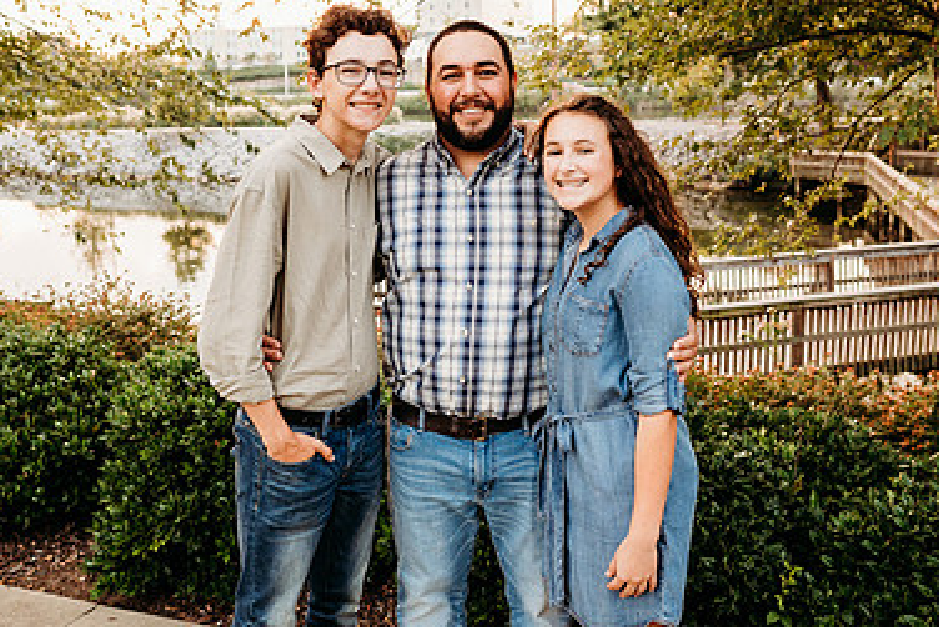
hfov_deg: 51.9
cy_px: 216
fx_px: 965
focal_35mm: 37
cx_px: 479
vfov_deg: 35.7
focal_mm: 24
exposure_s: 1/200
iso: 500
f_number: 3.2
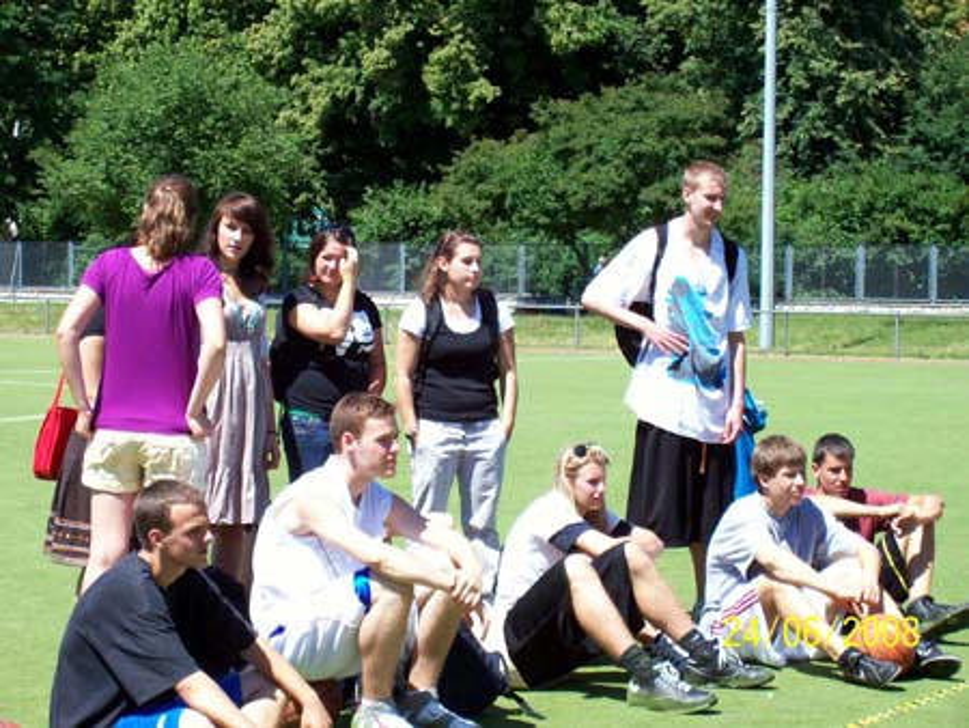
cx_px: 484
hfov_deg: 19.3
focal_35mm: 102
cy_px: 364
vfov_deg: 14.5
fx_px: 2857
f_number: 4.6
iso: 80
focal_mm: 16.8
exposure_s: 1/332
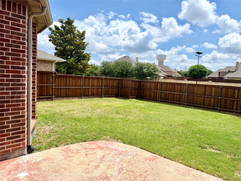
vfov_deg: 56.8
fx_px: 167
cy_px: 90
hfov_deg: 71.6
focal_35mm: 24
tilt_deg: -4.9
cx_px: 120
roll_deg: -2.5
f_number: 1.78
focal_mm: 6.76
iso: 100
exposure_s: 1/3953
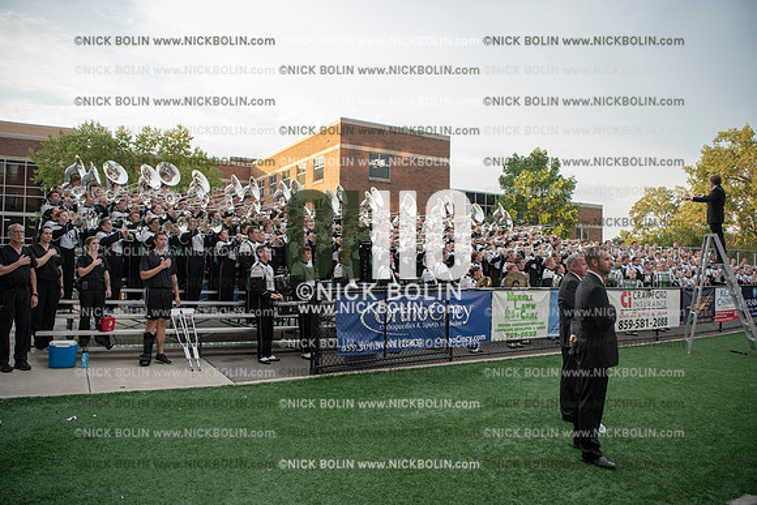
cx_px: 378
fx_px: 505
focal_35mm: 24
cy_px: 252
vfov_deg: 53.2
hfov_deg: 73.7
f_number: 3.2
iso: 800
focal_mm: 24
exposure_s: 1/1250
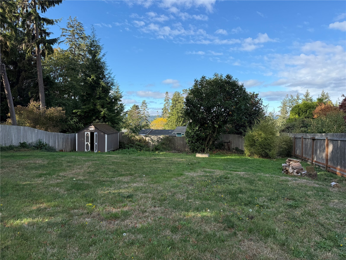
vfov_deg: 56.8
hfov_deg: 71.6
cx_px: 173
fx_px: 240
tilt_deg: -2.3
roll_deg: -0.1
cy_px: 130
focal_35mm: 24
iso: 80
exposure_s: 1/2110
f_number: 1.78
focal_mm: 6.76
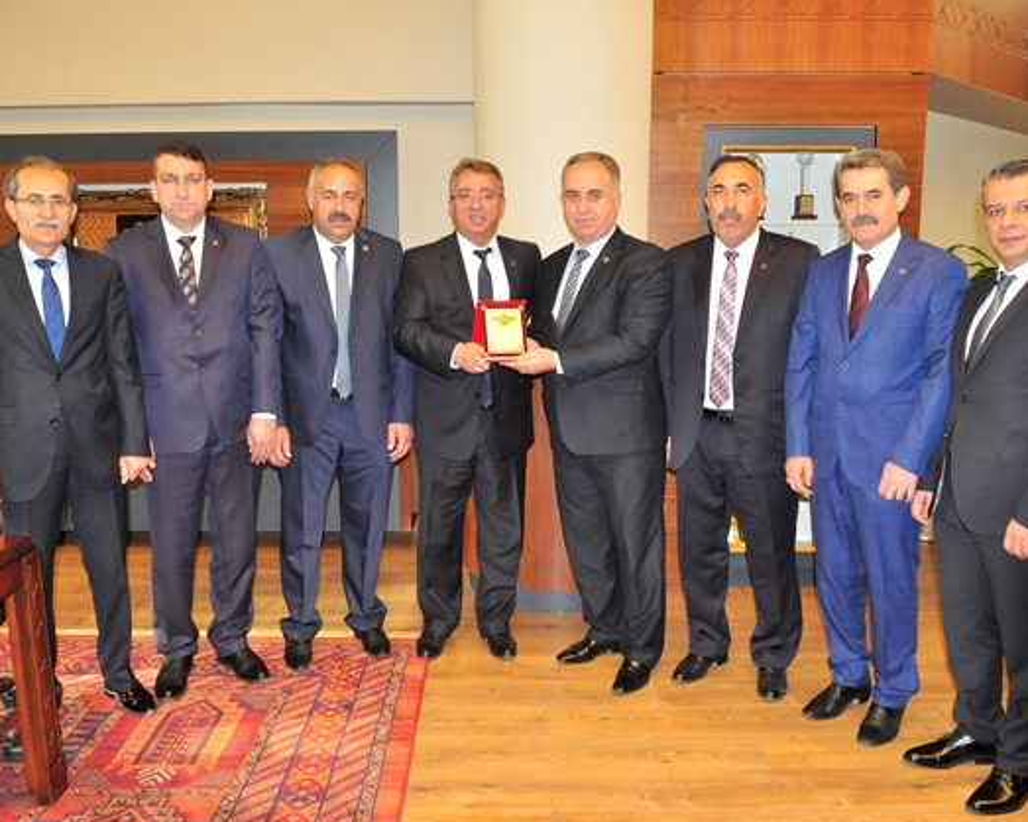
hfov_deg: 57.2
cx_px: 503
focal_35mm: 31
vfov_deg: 47.1
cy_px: 414
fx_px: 943
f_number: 5
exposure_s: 1/100
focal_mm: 18
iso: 1600
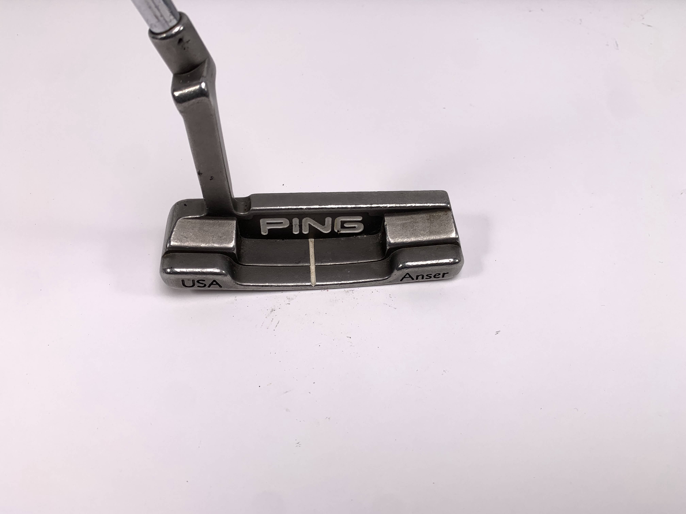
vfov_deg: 53.1
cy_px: 257
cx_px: 343
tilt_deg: -50.7
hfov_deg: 67.3
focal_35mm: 26
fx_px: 515
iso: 25
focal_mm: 4.25
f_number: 1.8
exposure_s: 1/263
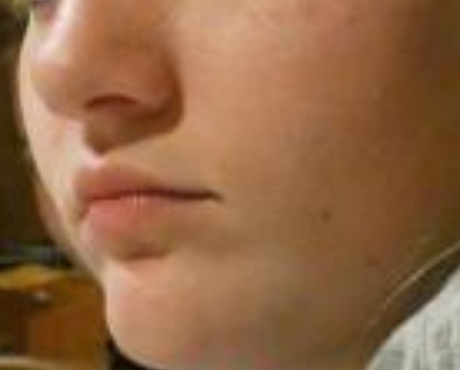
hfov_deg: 11.2
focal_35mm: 172
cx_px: 253
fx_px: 2347
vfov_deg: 9.0
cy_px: -7
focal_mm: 10.8
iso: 1600
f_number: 4.1
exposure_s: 1/25
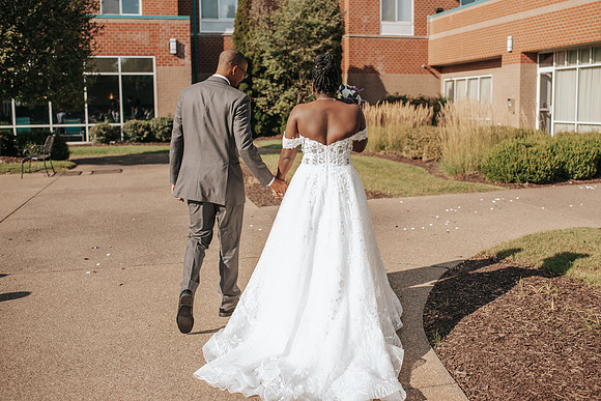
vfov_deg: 34.4
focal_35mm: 39
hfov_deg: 49.8
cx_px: 329
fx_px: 647
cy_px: 181
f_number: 2.8
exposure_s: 1/1250
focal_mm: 35
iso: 100
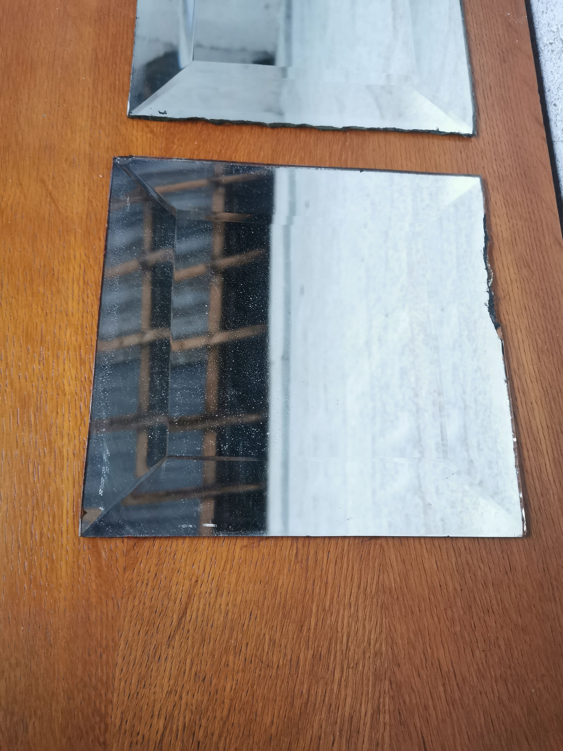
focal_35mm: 27
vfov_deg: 65.3
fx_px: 586
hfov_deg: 51.4
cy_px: 376
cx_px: 282
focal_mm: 5.58
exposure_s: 1/33.3
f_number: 1.8
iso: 500
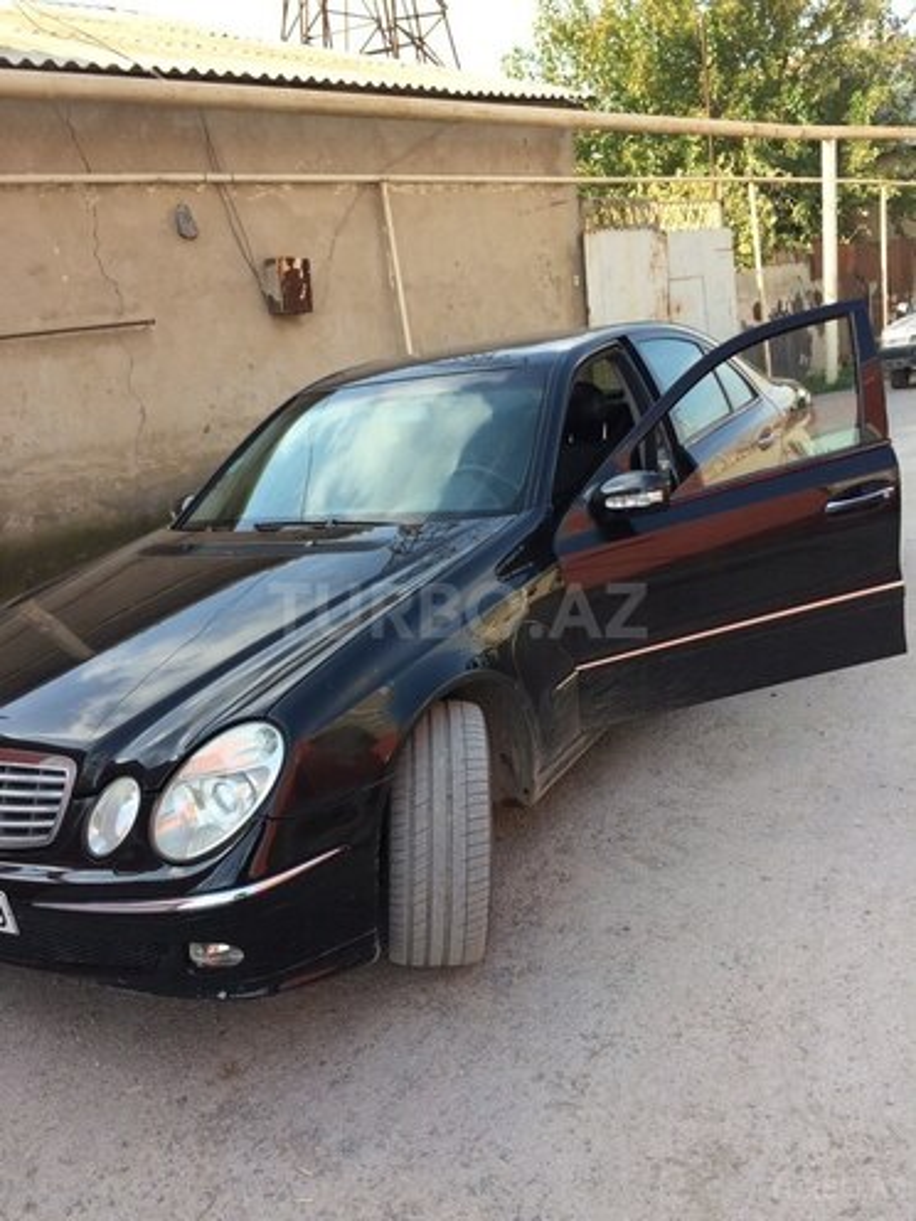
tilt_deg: -15.5
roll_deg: +8.7
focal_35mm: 29
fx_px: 1023
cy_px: 610
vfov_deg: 61.7
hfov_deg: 48.2
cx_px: 458
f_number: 2.2
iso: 32
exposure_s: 1/461
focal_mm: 4.15
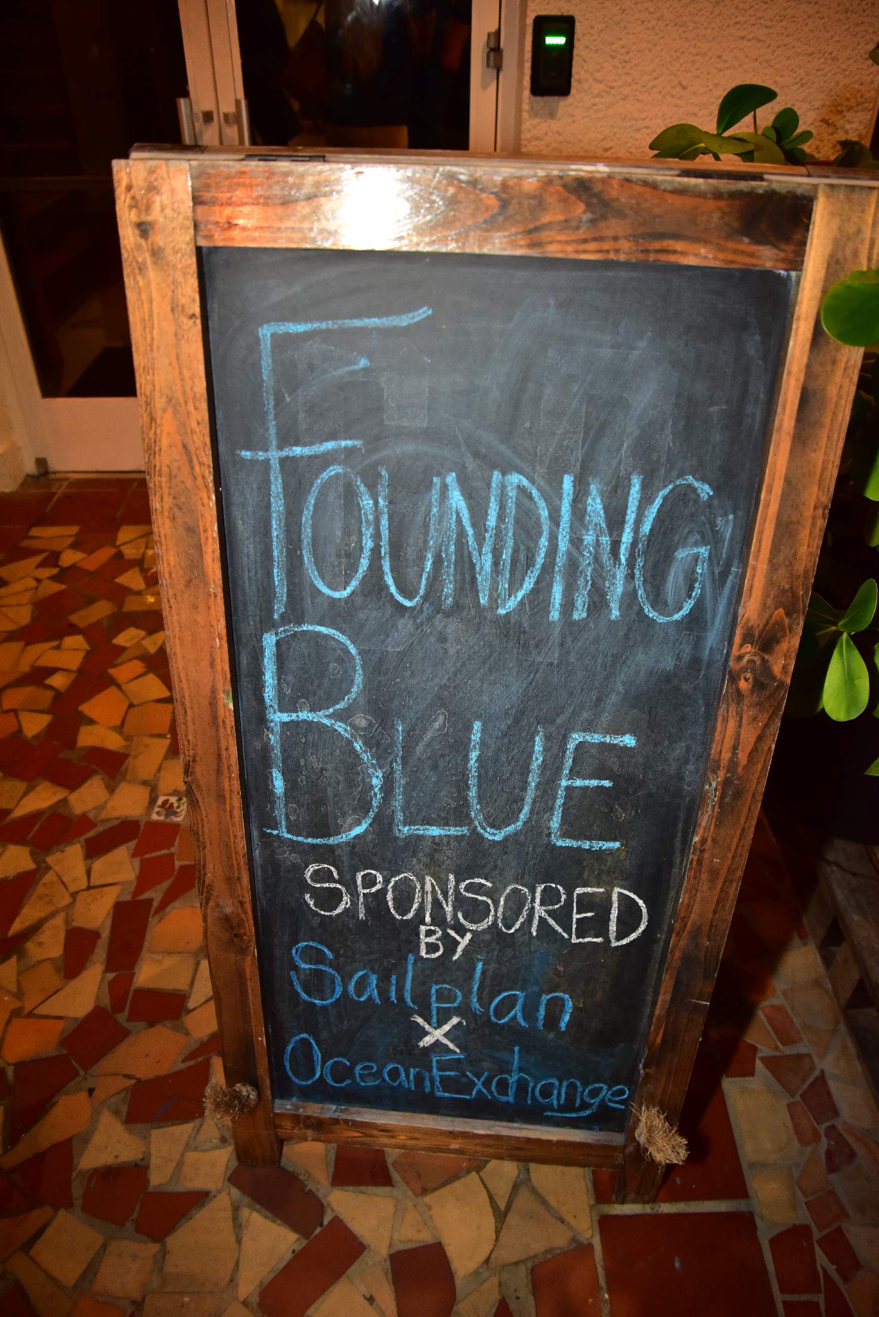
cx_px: 440
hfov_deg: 53.2
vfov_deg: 73.7
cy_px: 658
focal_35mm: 24
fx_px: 878
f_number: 4
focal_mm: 24
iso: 2000
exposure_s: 1/50
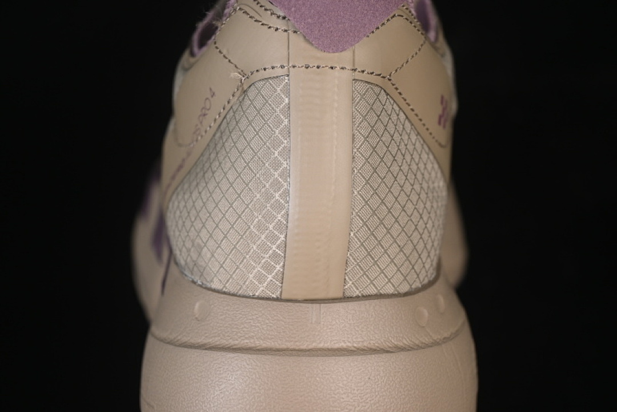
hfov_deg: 27.0
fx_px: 1285
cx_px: 308
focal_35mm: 75
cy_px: 206
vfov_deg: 18.2
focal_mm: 50
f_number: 6.3
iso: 160
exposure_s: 1/60
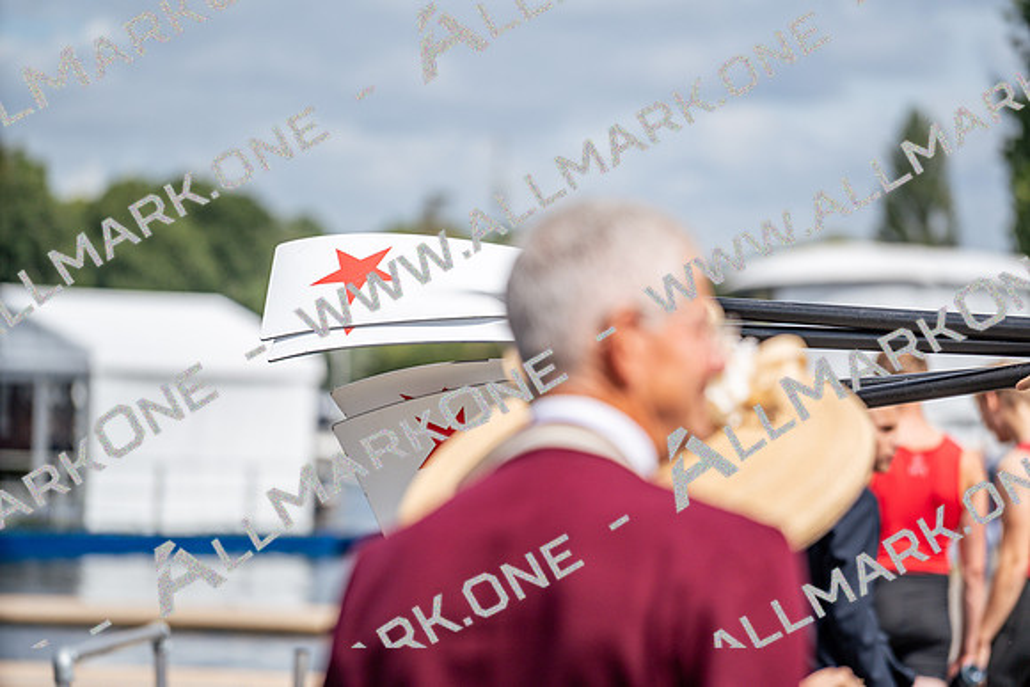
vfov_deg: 7.1
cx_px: 515
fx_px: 5552
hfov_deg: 10.6
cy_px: 344
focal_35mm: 194
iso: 100
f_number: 4
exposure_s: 1/2500
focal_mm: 194
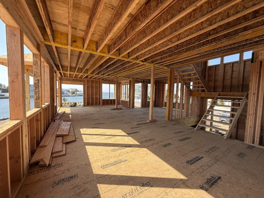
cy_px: 99
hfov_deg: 102.1
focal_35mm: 14
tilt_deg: -2.7
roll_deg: -1.3
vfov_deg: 85.7
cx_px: 132
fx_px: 107
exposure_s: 1/482
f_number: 2.2
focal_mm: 2.22
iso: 64
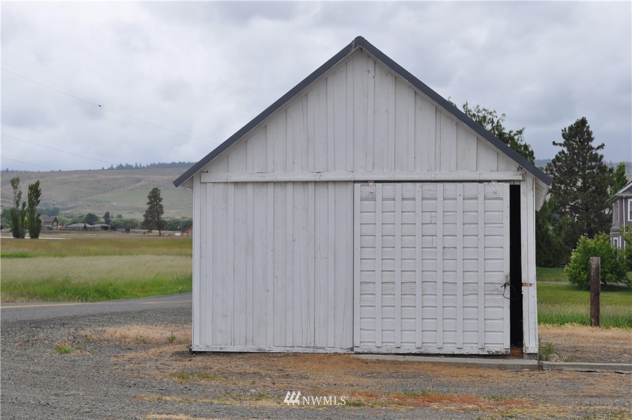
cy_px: 210
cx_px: 316
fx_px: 1446
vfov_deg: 16.5
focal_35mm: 82
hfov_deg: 24.7
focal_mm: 55
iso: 200
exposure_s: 1/400
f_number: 10
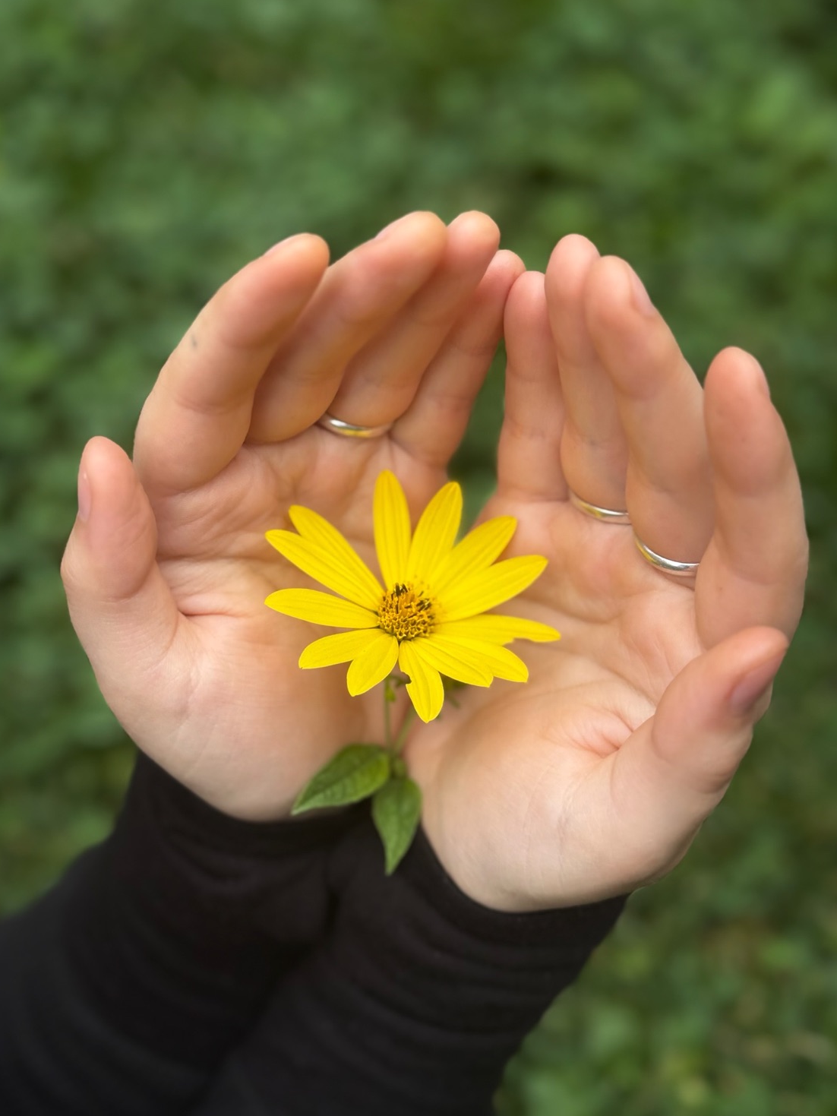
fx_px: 1580
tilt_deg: -54.1
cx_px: 413
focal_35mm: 49
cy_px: 555
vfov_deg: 38.9
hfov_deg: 29.7
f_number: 1.78
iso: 80
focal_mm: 6.76
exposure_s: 1/427
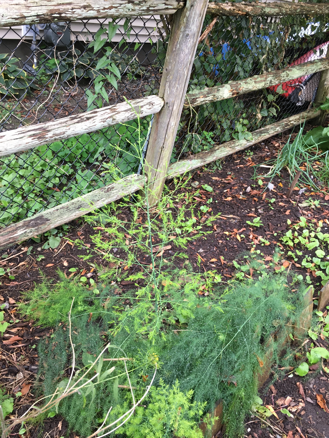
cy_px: 219
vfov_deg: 61.7
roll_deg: -9.3
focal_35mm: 29
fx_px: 367
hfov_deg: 48.2
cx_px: 164
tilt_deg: -31.6
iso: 32
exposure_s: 1/30
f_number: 2.2
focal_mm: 4.15
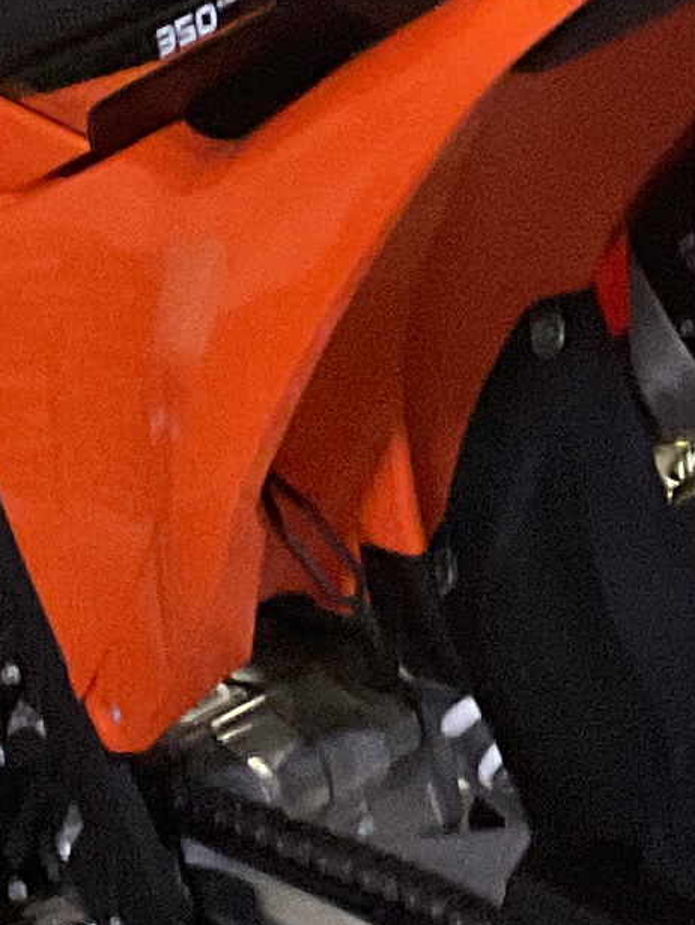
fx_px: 5081
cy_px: 329
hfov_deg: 7.7
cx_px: 854
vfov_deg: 10.4
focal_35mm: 190
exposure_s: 1/60
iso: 160
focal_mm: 3
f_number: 1.8
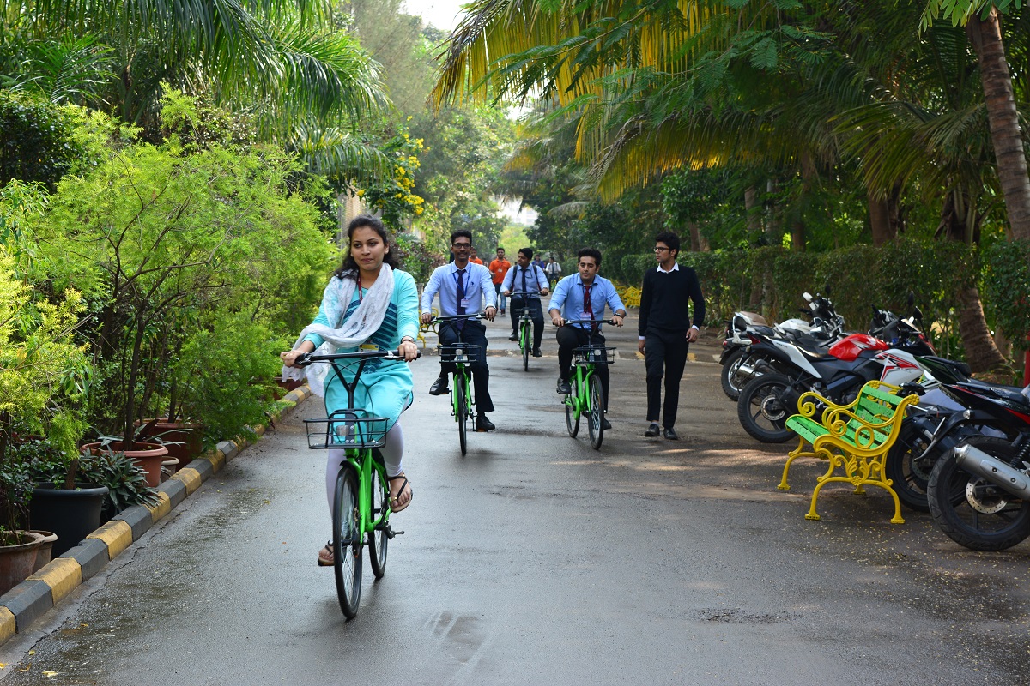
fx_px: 2060
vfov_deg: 18.9
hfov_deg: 28.1
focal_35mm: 72
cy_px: 343
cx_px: 515
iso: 200
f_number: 6.3
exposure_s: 1/160
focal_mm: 48
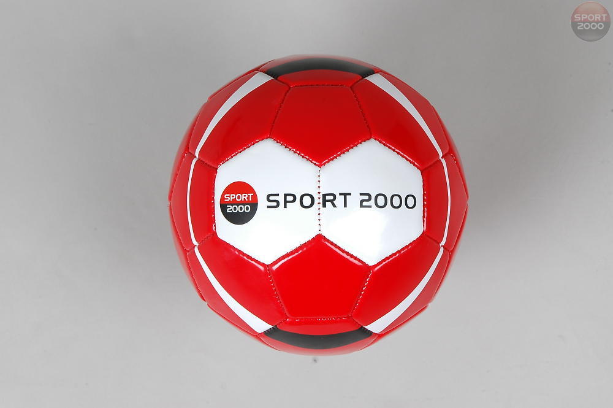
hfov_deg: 19.5
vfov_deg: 13.0
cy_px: 204
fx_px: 1786
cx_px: 306
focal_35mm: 105
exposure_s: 1/160
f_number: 20
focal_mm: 70
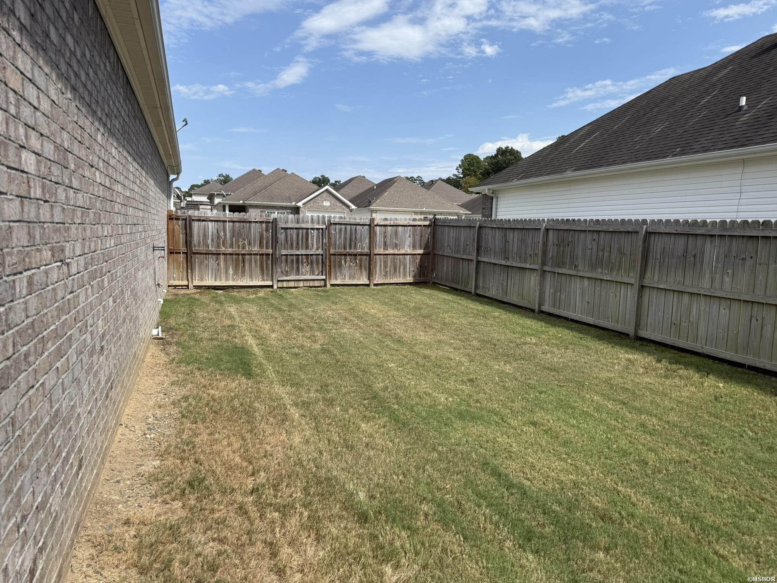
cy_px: 292
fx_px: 539
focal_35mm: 24
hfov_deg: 71.6
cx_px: 388
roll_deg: -2.8
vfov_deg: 56.8
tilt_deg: -4.8
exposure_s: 1/4405
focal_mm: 6.76
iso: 80
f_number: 1.78
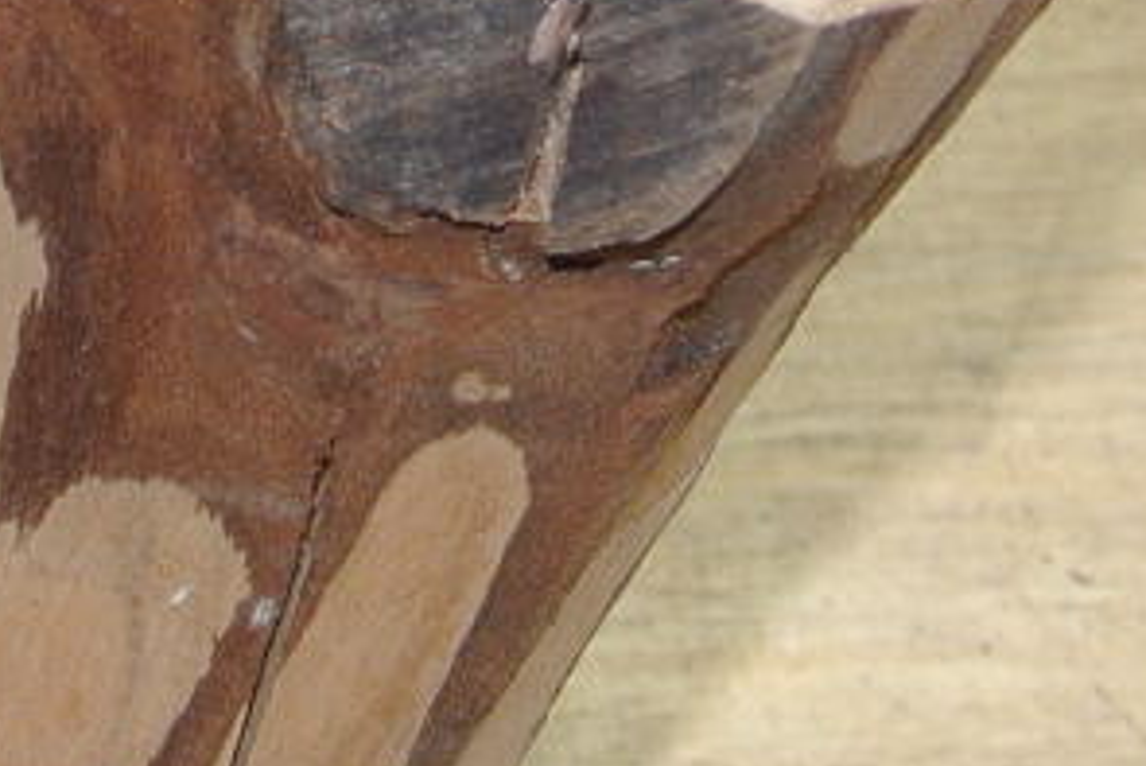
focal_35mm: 243
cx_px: 163
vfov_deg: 5.7
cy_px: 128
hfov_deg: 8.4
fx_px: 7739
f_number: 4
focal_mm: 14
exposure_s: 1/60
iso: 160
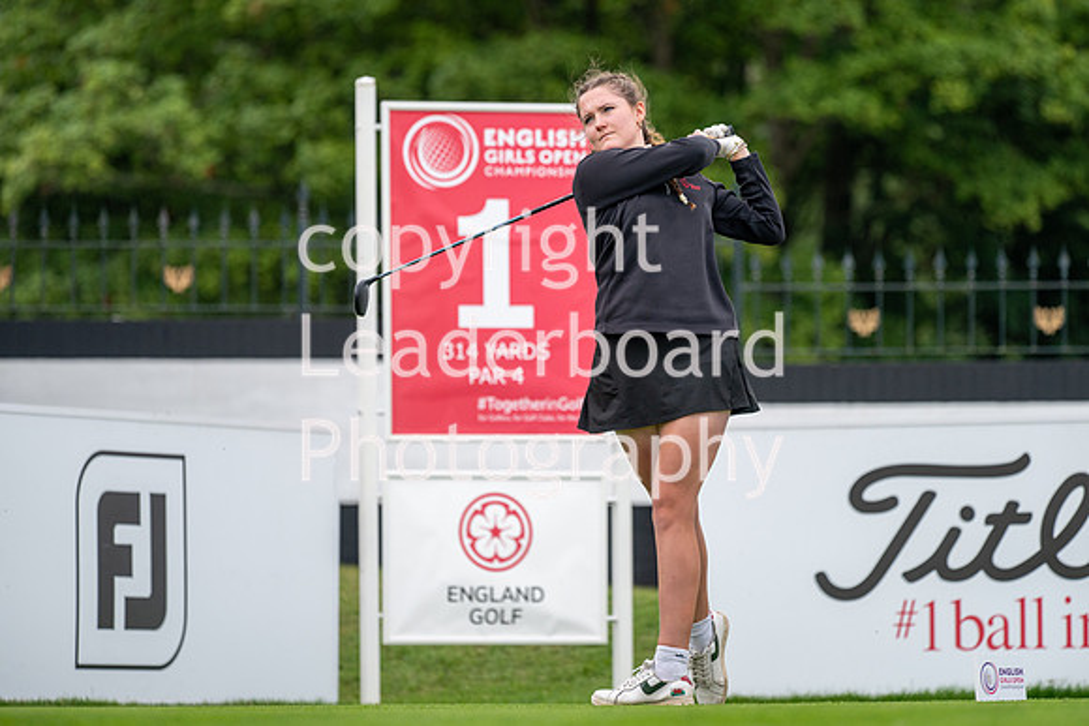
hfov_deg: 6.9
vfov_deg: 4.6
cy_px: 363
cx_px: 544
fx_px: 9077
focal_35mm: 300
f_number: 5
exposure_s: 1/1600
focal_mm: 300
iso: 400
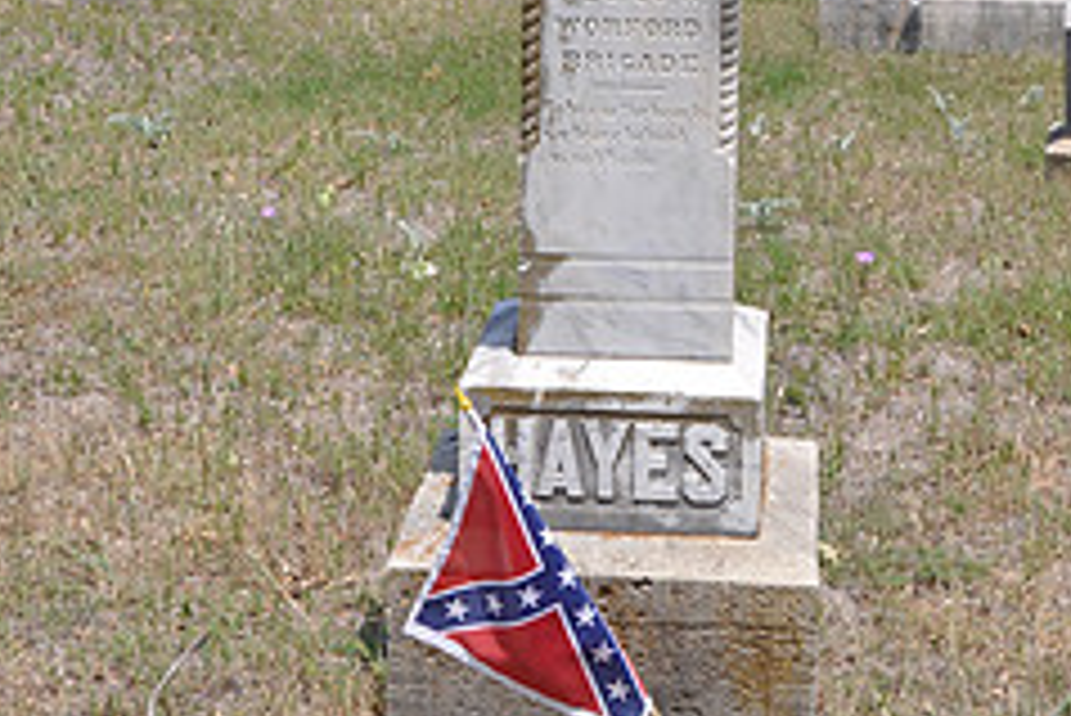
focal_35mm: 91
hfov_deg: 22.3
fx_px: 2715
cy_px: -34
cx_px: 657
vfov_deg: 14.7
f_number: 9
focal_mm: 25
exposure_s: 1/320
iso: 200
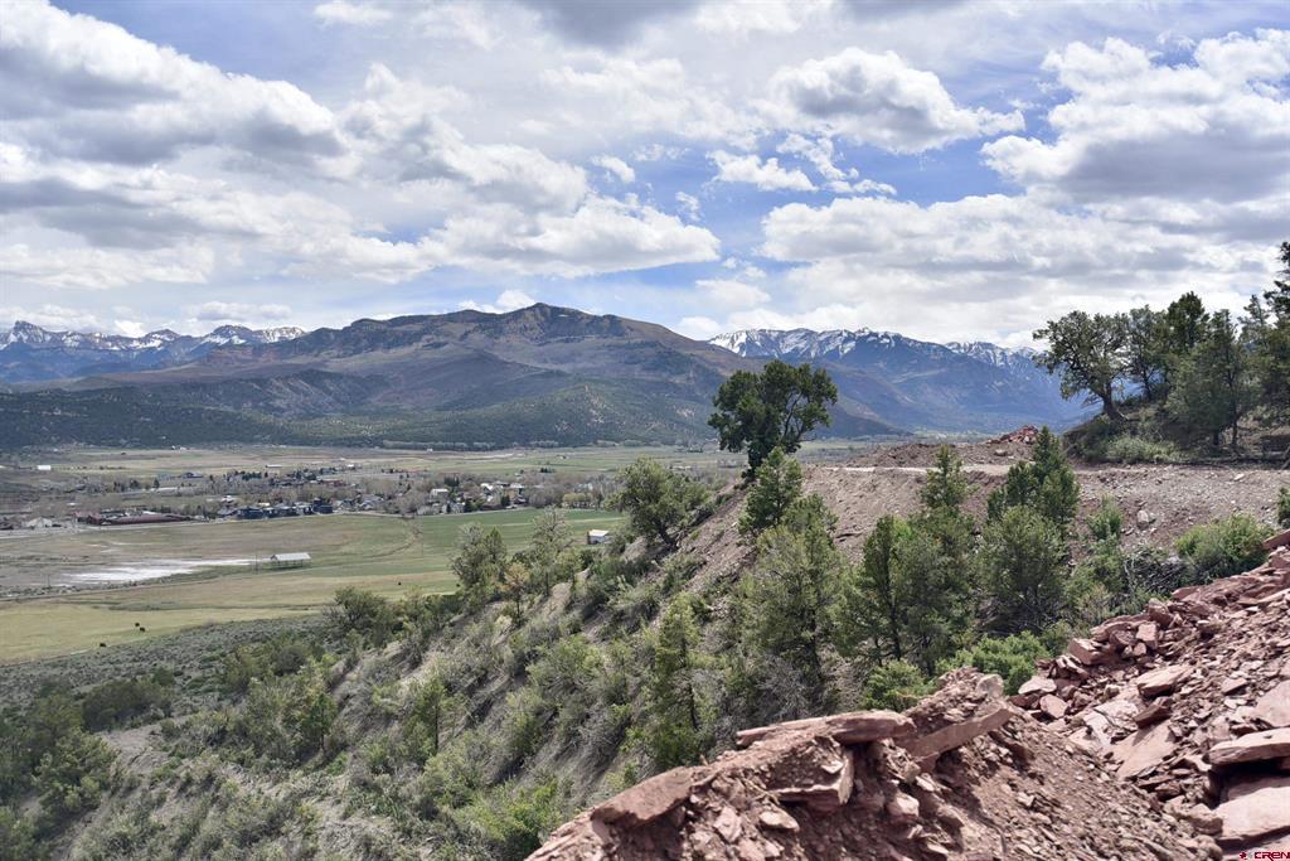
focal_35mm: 35
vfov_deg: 37.9
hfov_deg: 54.4
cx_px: 645
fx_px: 1254
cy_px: 430
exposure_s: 1/4000
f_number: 4.5
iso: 400
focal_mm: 35
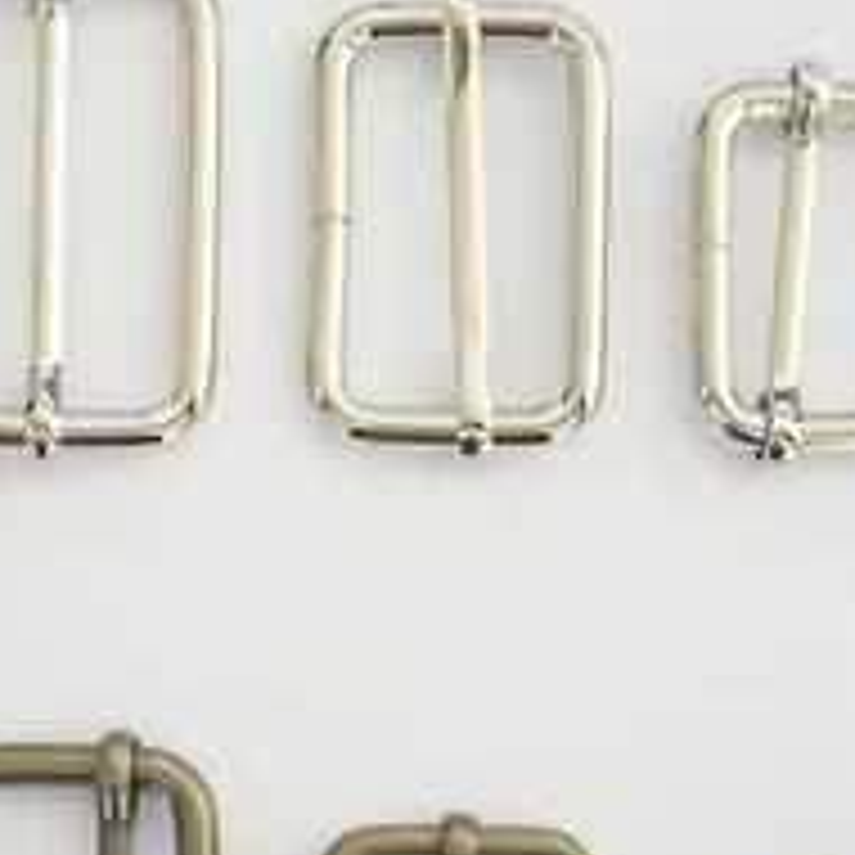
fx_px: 2291
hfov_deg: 21.1
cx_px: 356
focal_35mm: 82
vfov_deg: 21.1
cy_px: 558
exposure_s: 1/25
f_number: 3.3
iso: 400
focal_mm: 5.2
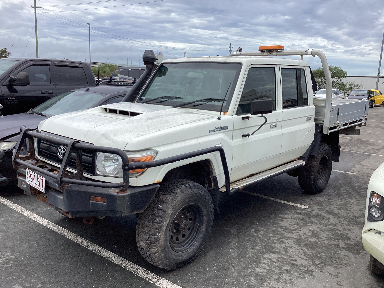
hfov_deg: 58.4
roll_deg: -2.3
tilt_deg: -11.2
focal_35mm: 31
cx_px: 192
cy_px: 144
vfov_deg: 45.4
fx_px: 344
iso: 25
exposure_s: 1/741
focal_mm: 3.3
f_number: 2.4
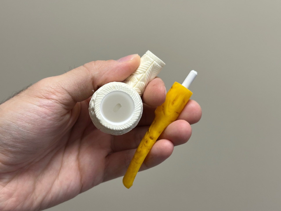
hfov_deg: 39.7
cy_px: 106
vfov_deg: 30.3
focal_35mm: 48
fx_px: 390
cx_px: 140
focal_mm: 6.86
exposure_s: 1/100
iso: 64
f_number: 1.78
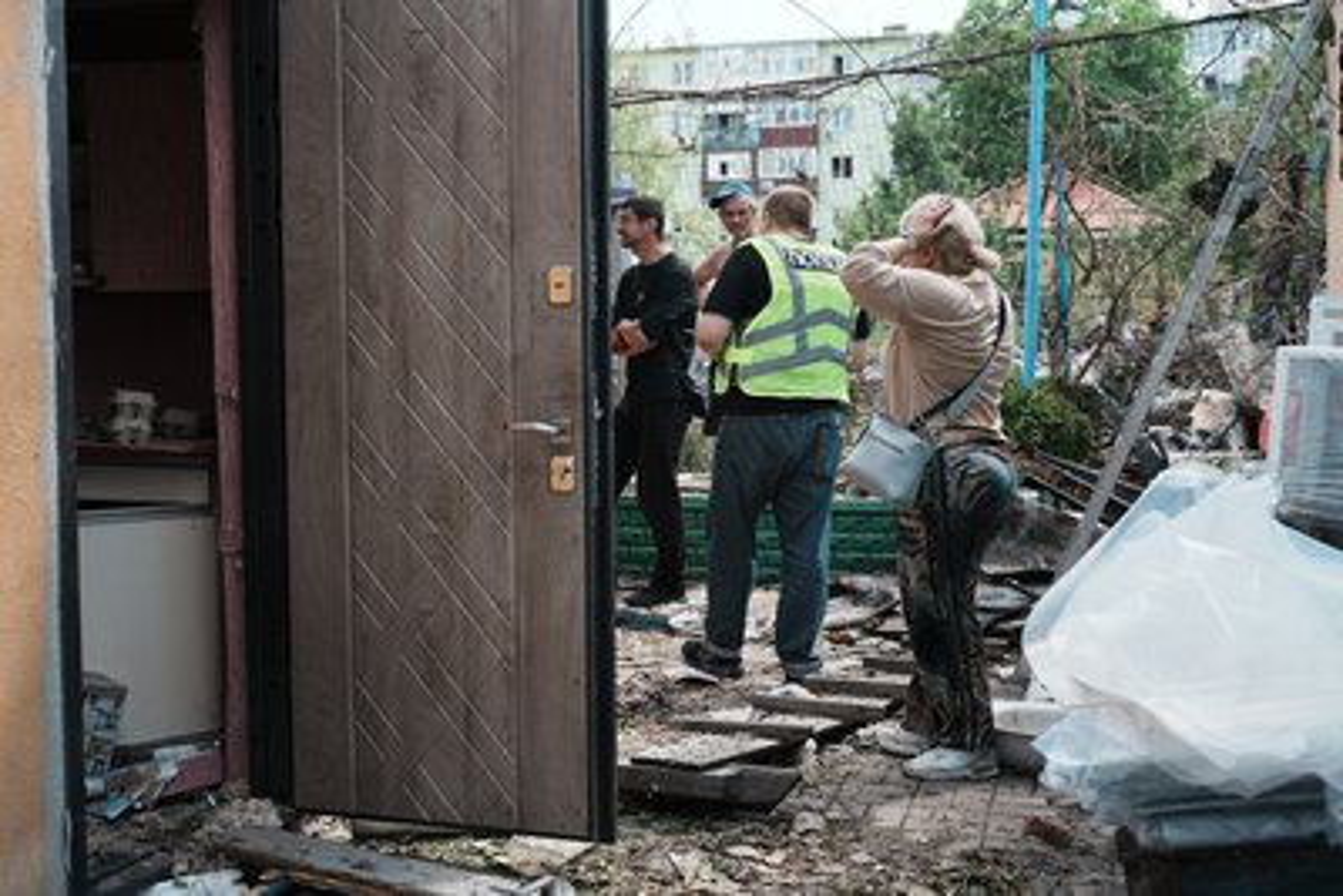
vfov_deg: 31.9
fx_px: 1567
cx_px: 672
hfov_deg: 46.4
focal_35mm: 42
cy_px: 448
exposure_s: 1/323
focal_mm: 42
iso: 100
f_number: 4.5
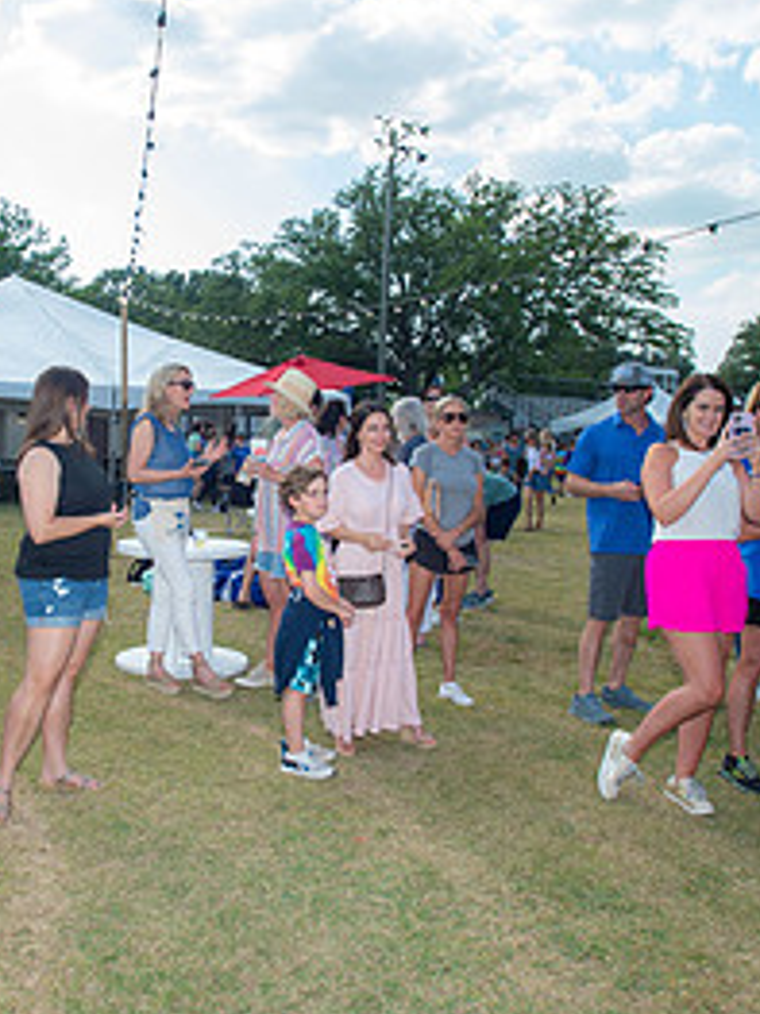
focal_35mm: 36
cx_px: 258
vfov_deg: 51.4
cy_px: 501
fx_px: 1055
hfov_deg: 39.2
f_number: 5.6
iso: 100
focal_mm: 17
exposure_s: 1/200
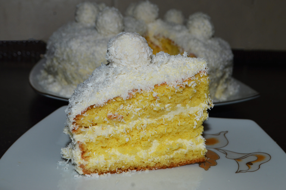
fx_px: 417
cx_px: 143
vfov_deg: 25.7
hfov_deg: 37.9
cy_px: 95
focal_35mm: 52
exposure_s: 1/60
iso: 100
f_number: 8
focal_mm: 35
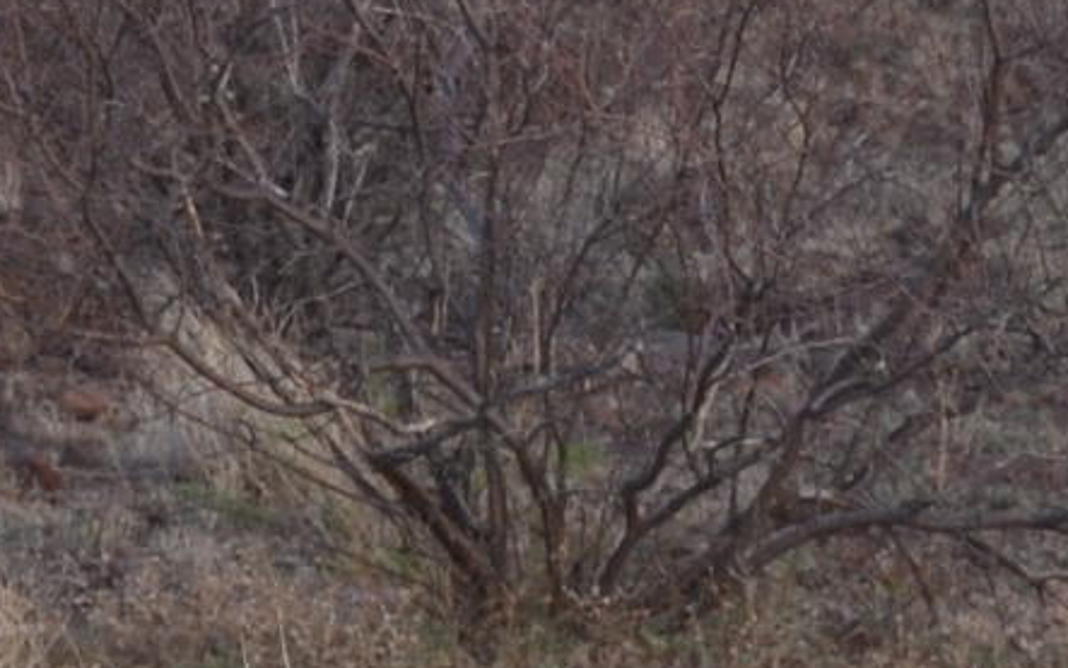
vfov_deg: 5.7
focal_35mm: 228
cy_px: -514
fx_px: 6637
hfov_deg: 9.2
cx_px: 574
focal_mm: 22
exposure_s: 1/125
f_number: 4
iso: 160
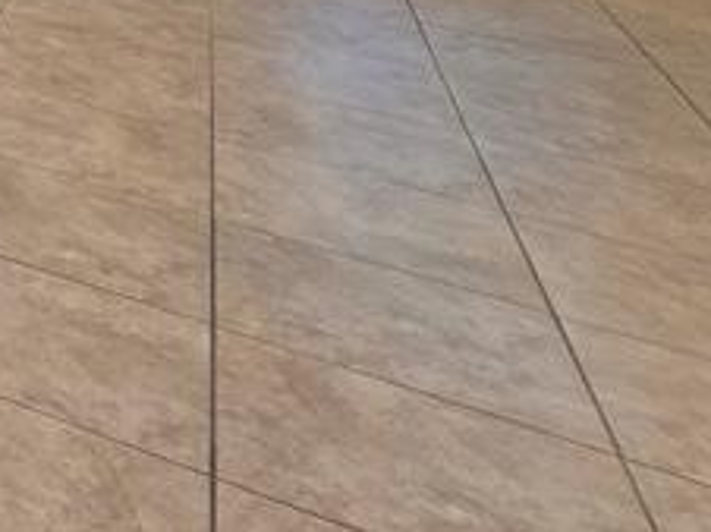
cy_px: -393
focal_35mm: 59
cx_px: -840
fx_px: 1211
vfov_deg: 19.4
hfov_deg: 17.3
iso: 200
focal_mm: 2.2
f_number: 2.2
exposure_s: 1/60
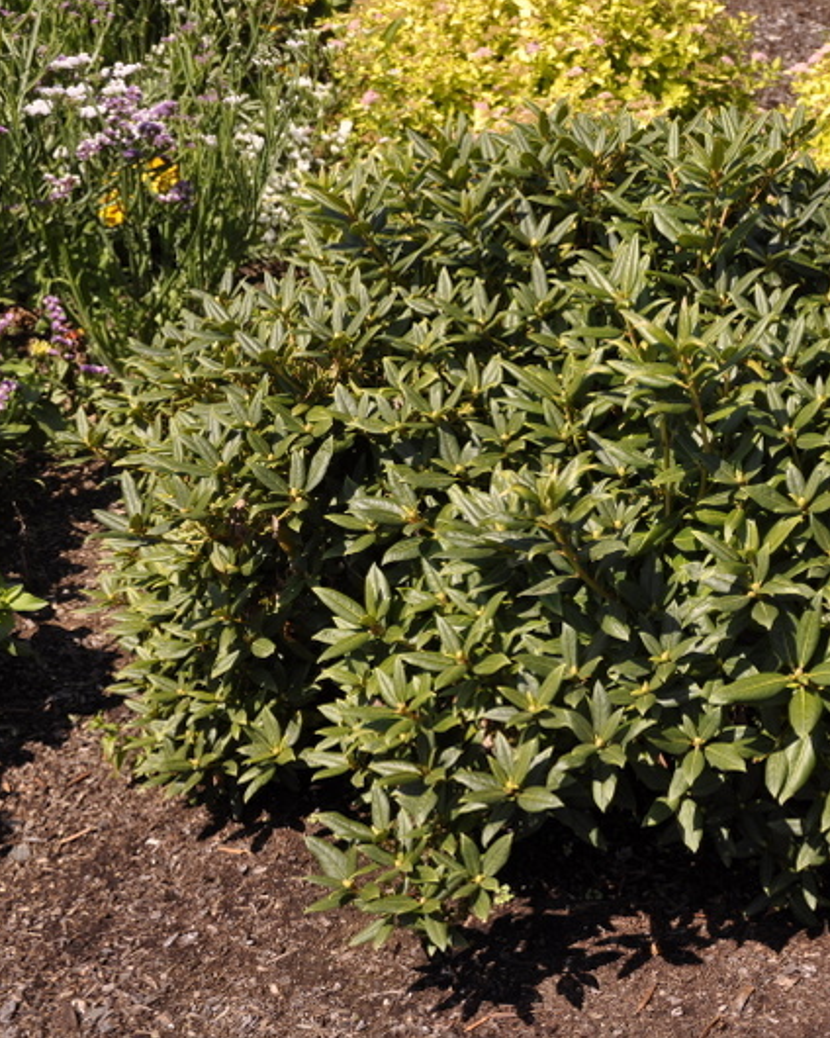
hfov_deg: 22.1
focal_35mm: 68
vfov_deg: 27.9
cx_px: 687
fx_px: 2088
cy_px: 519
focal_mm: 32
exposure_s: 1/640
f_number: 4.2
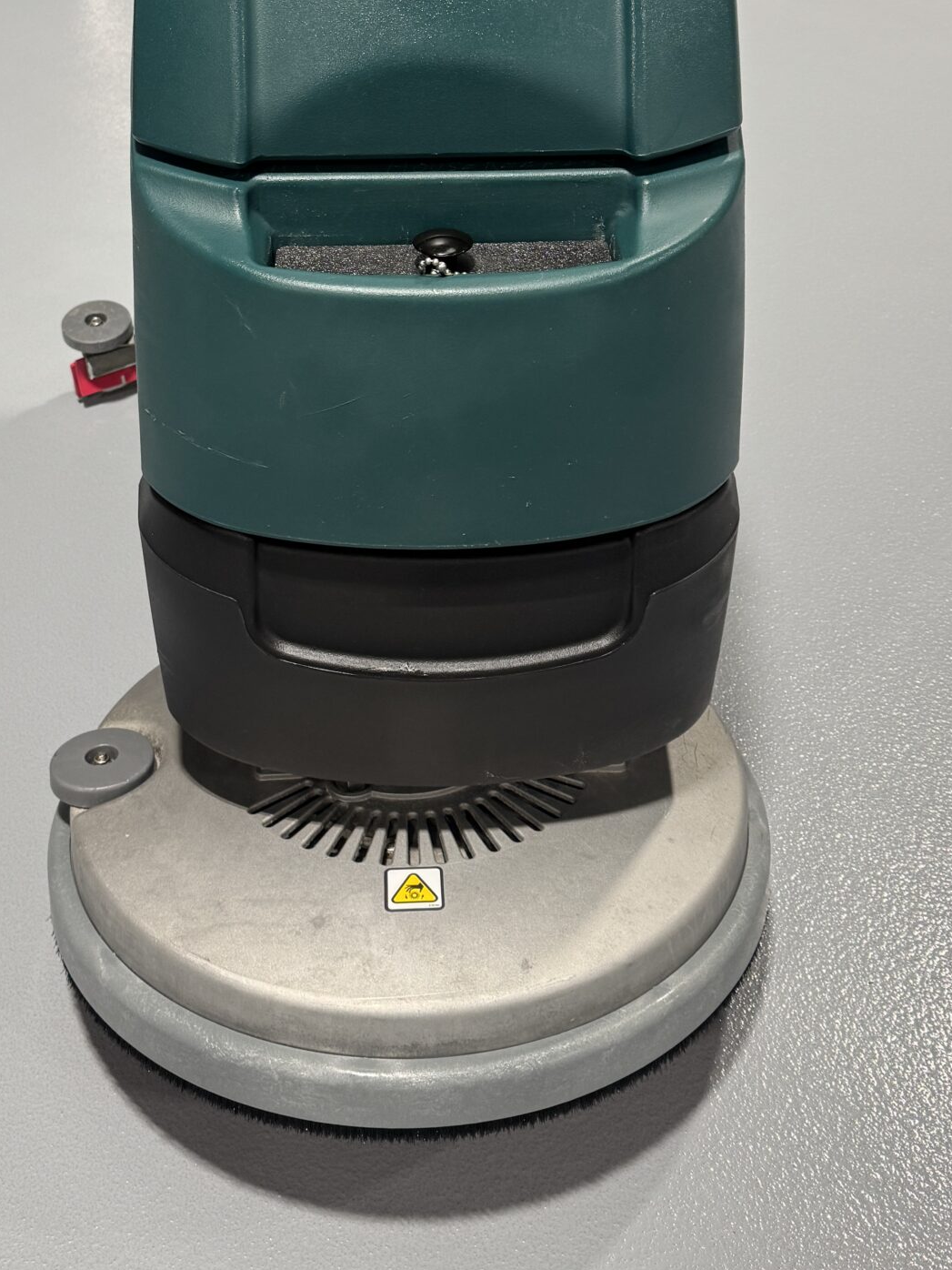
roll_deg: +0.4
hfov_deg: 32.9
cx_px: 446
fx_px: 1613
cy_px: 276
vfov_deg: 41.3
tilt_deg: -31.3
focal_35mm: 44
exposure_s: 1/60
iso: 125
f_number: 1.78
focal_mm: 6.76
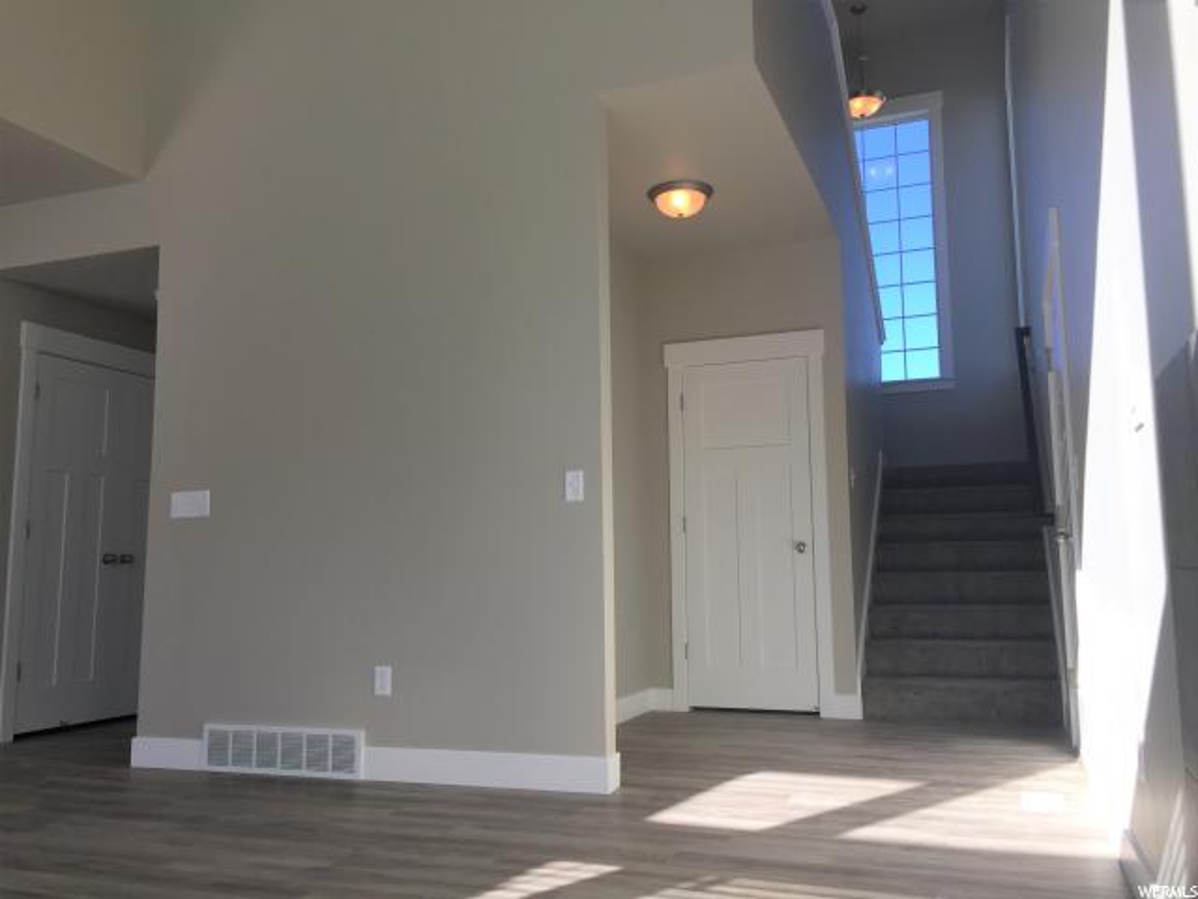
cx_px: 599
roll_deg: +0.4
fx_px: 1004
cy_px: 450
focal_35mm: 29
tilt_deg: +5.8
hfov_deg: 61.7
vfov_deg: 48.2
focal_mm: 4.15
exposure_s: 1/403
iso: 32
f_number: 2.2
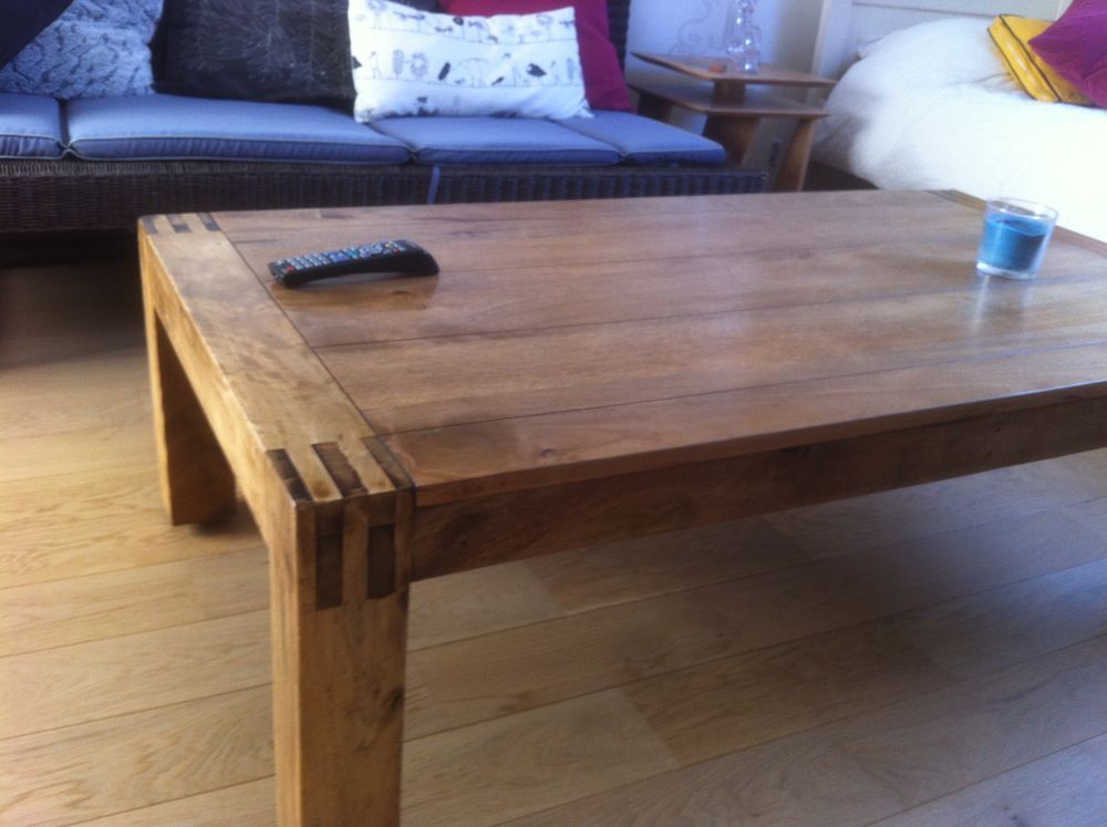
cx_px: 554
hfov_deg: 52.7
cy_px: 414
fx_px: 1118
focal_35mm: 35
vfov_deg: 40.6
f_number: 2.8
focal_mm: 3.85
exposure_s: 1/15
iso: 100
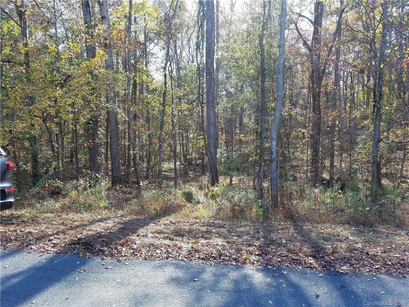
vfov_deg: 53.1
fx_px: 307
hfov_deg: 67.3
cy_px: 154
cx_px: 204
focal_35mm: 26
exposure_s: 1/279
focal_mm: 4.2
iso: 50
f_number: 1.7
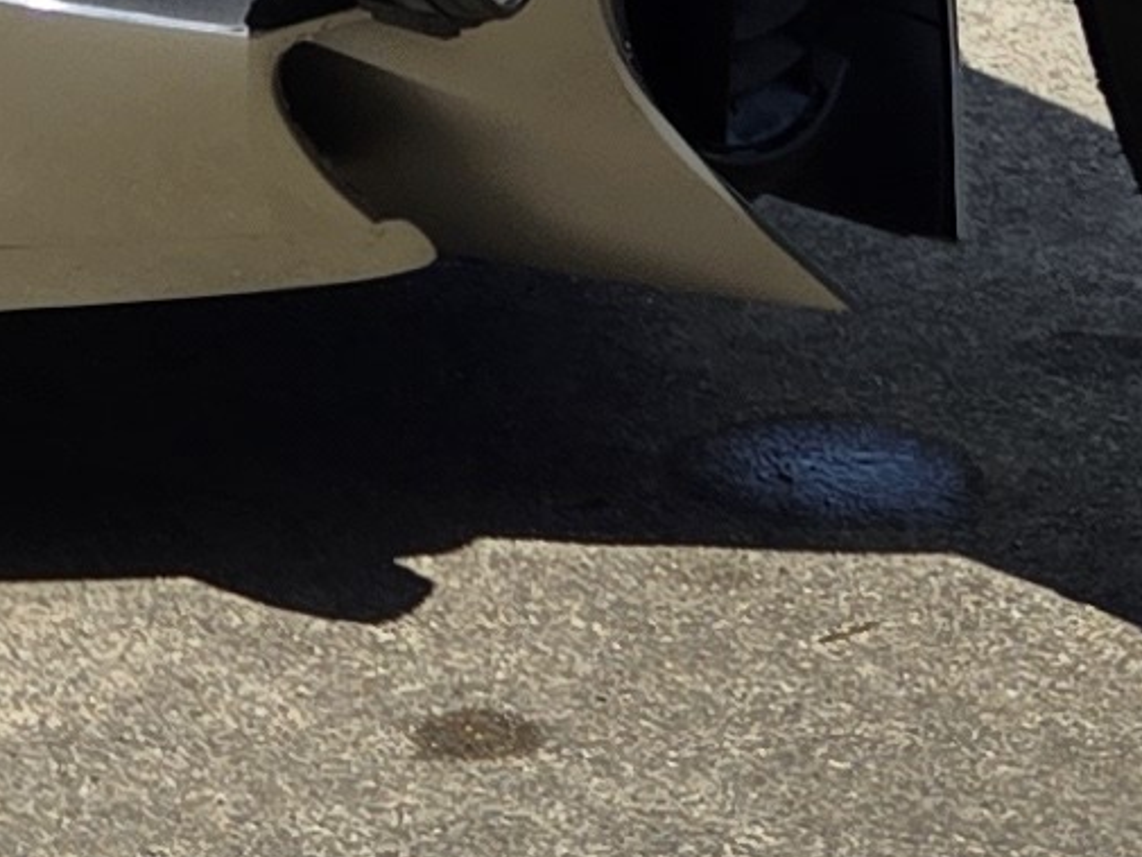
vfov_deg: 7.1
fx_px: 6006
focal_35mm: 182
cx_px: -516
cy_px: -1868
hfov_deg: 10.5
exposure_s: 1/2921
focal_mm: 5.4
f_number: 1.8
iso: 32
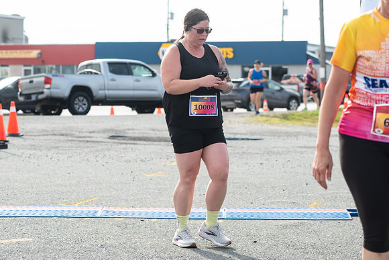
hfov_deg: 19.3
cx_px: 194
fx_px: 1143
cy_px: 64
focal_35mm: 106
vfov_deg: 12.9
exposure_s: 1/1250
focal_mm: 70
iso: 250
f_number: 4.5
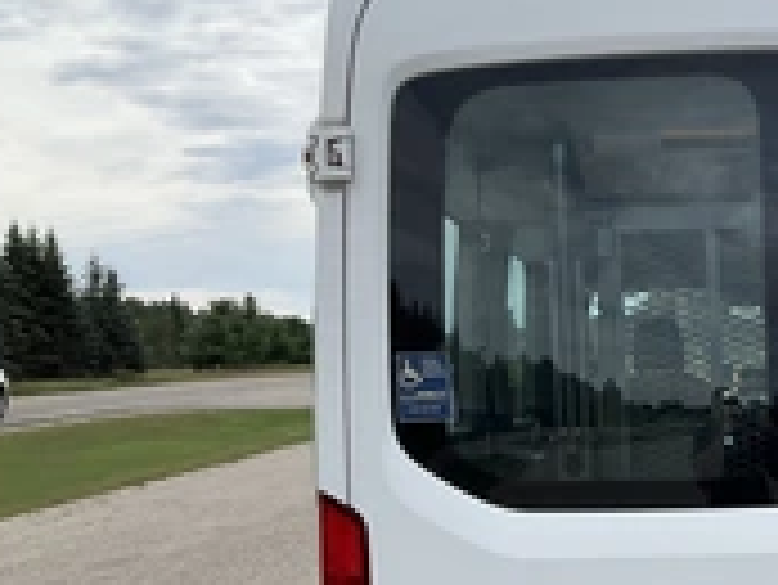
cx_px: 832
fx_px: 1507
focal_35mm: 67
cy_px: 490
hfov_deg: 26.9
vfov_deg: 21.6
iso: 25
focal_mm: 3
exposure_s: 1/1534
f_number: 1.8
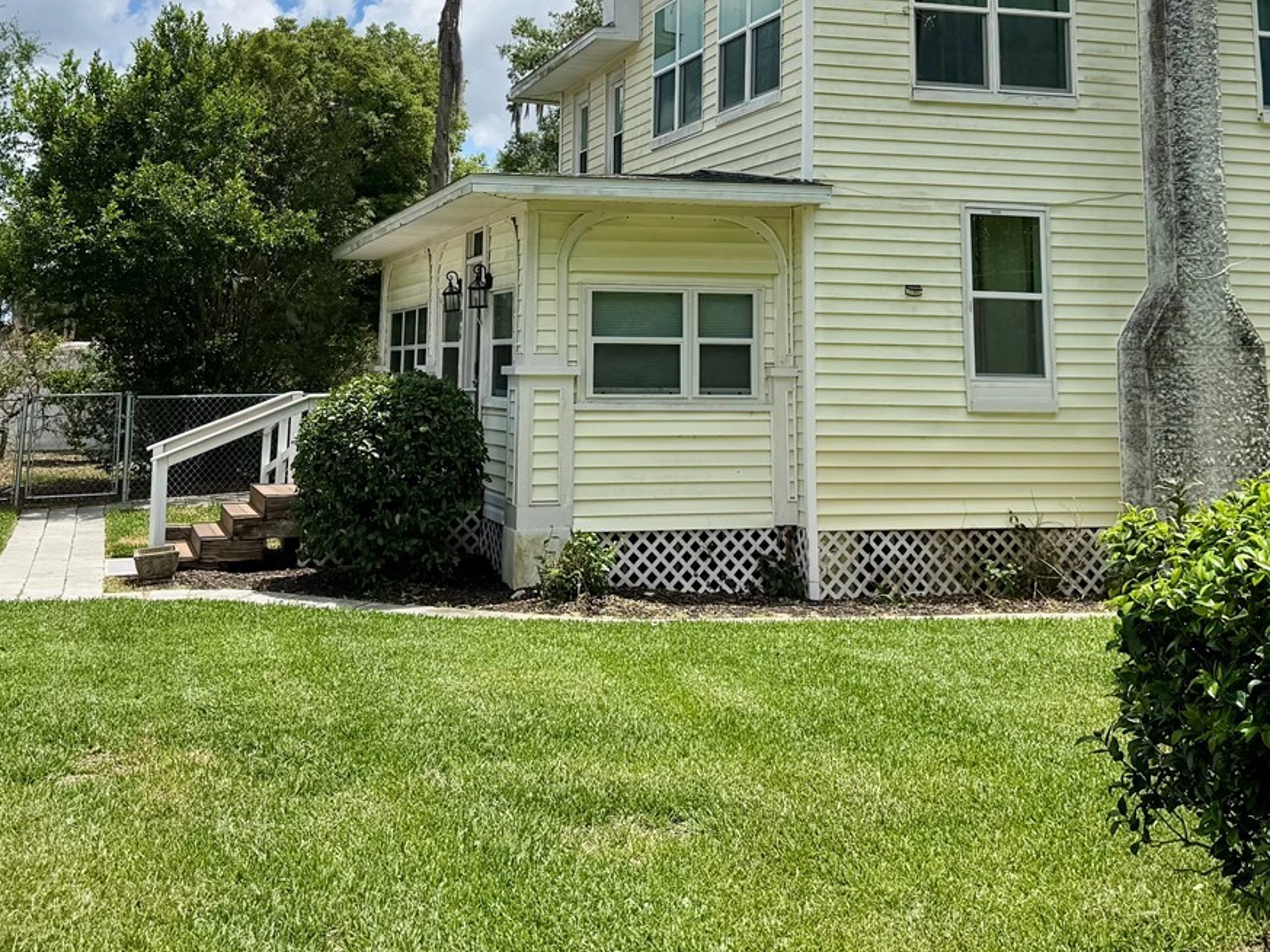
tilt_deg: +10.4
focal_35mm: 44
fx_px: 1615
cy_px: 83
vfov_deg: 31.3
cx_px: 637
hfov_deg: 42.9
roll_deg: -0.8
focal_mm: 6.76
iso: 80
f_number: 1.78
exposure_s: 1/9009
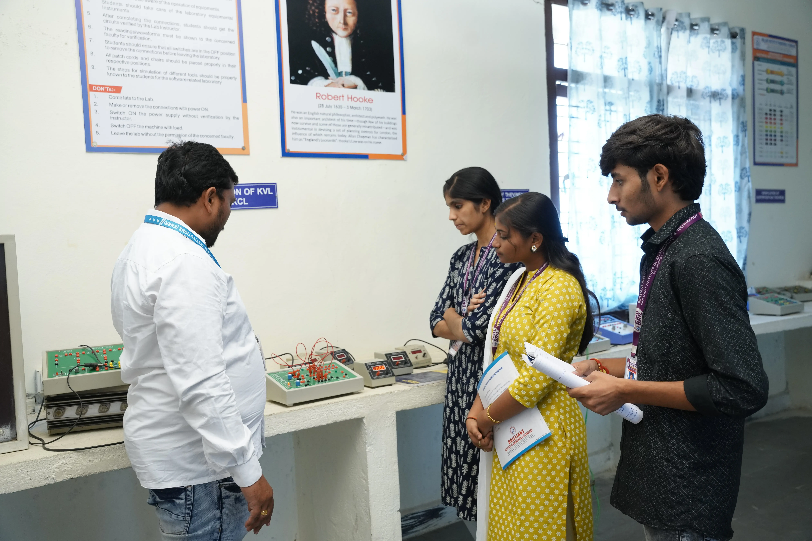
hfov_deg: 58.9
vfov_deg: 41.2
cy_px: 270
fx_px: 720
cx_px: 406
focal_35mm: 32
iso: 2000
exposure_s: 1/125
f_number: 4.5
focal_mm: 31.9
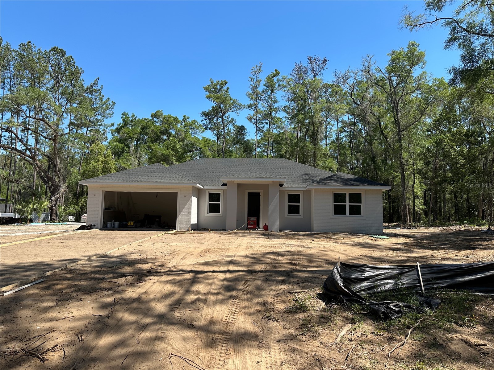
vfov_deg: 56.8
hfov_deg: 71.6
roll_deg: -1.0
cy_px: 185
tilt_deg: +6.2
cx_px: 247
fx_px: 343
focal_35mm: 24
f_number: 1.78
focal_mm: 6.86
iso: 80
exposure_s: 1/2469
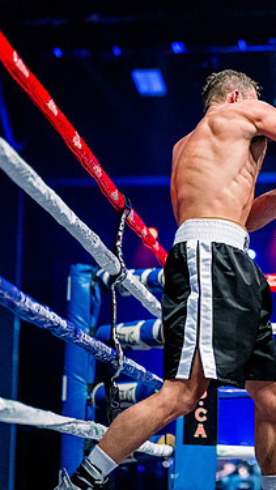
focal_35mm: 98
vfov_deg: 21.8
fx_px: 1275
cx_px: 263
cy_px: 218
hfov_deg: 12.2
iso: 6400
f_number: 1.4
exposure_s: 1/1600
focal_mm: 50
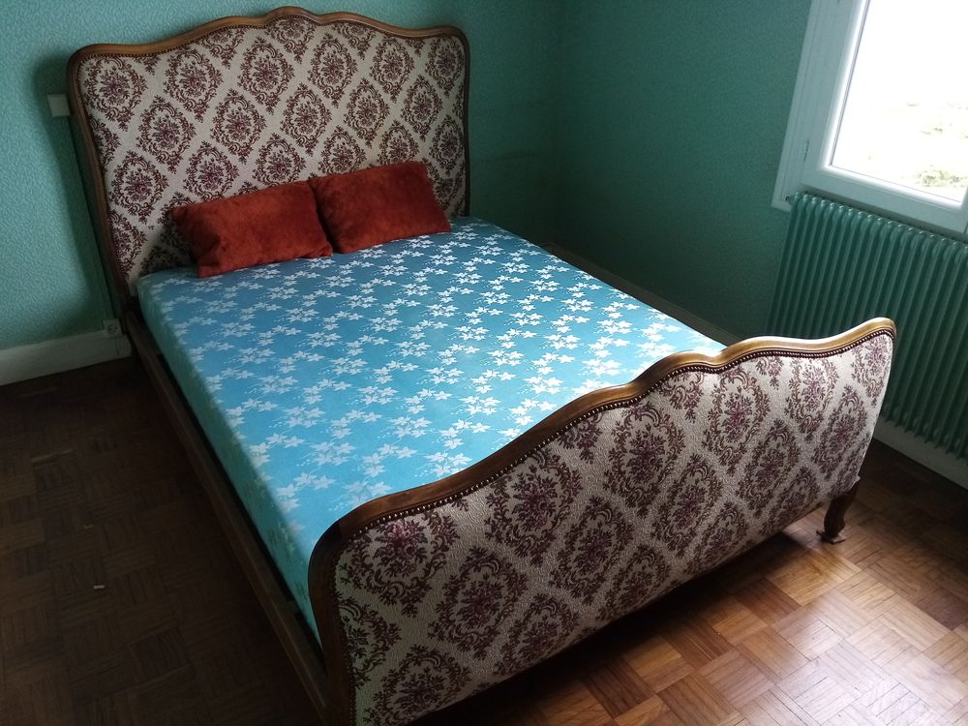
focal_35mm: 26
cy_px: 363
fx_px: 727
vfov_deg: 53.1
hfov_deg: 67.3
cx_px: 484
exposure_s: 1/33.3
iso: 115
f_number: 1.8
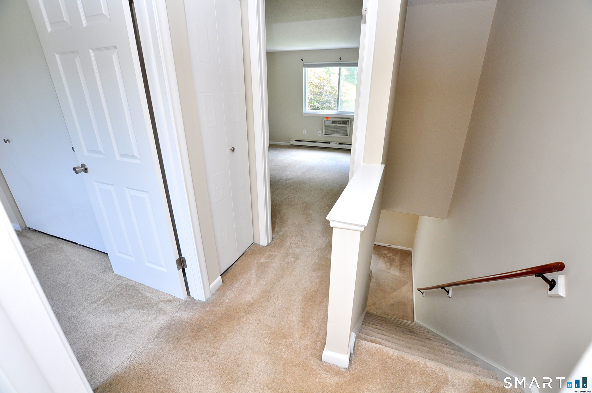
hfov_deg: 100.5
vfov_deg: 77.2
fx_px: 246
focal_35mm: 15
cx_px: 296
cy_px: 196
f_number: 5
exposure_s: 1/40
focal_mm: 10
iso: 400
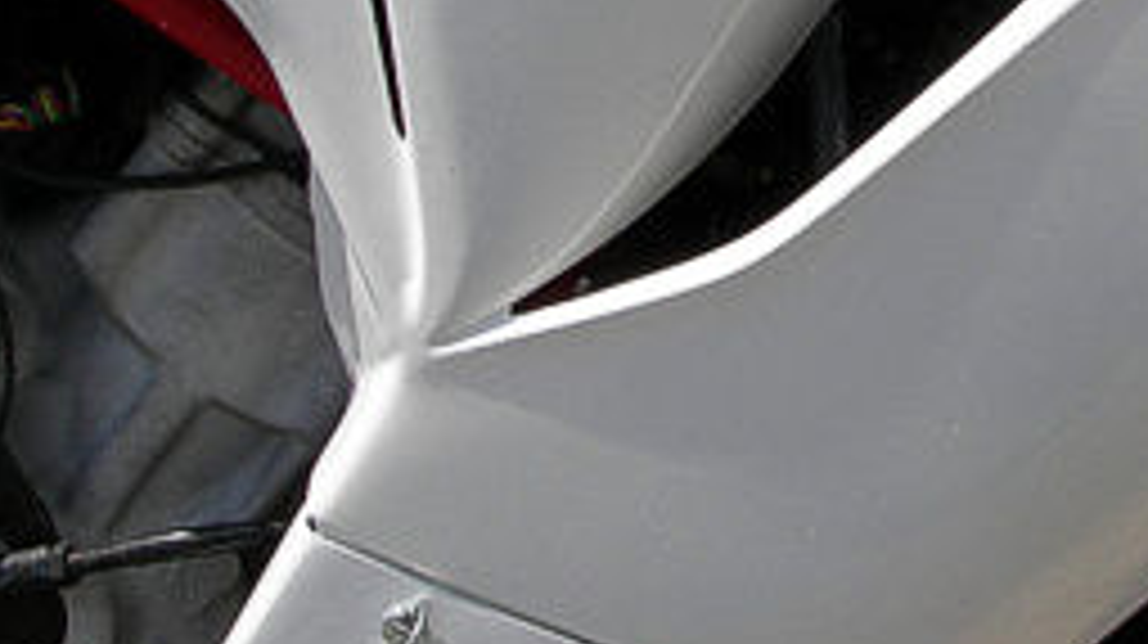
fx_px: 2342
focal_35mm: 77
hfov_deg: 27.1
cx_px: 896
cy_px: -70
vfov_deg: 15.2
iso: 50
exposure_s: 1/800
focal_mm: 6
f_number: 4
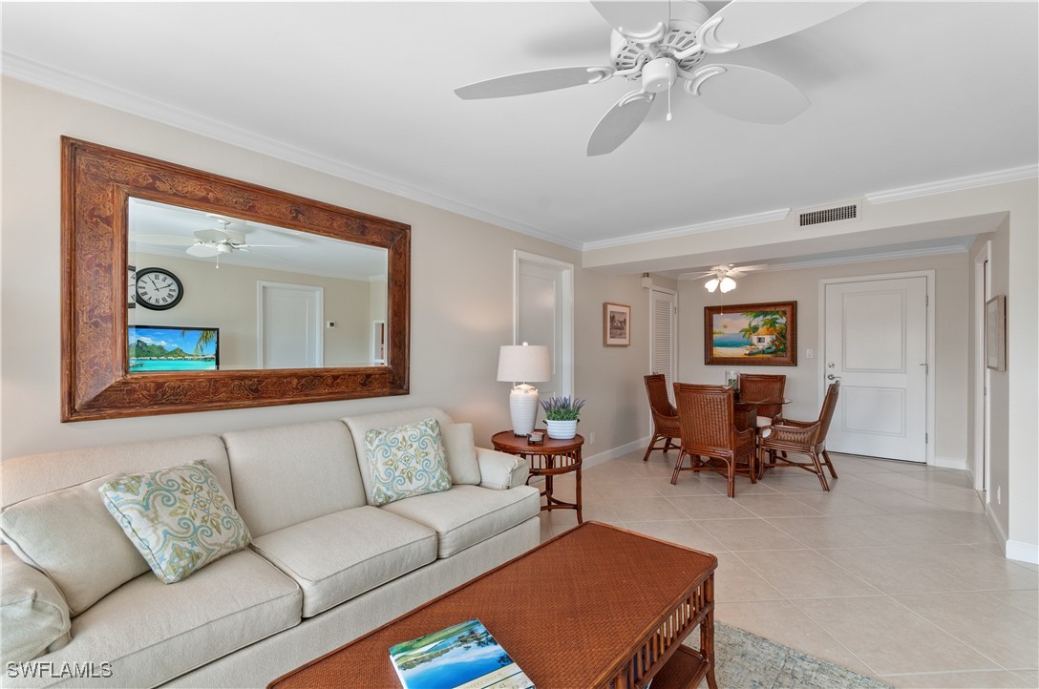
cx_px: 520
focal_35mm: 15
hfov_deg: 100.5
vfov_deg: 77.1
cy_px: 344
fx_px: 432
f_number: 8
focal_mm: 10
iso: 200
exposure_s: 1/6
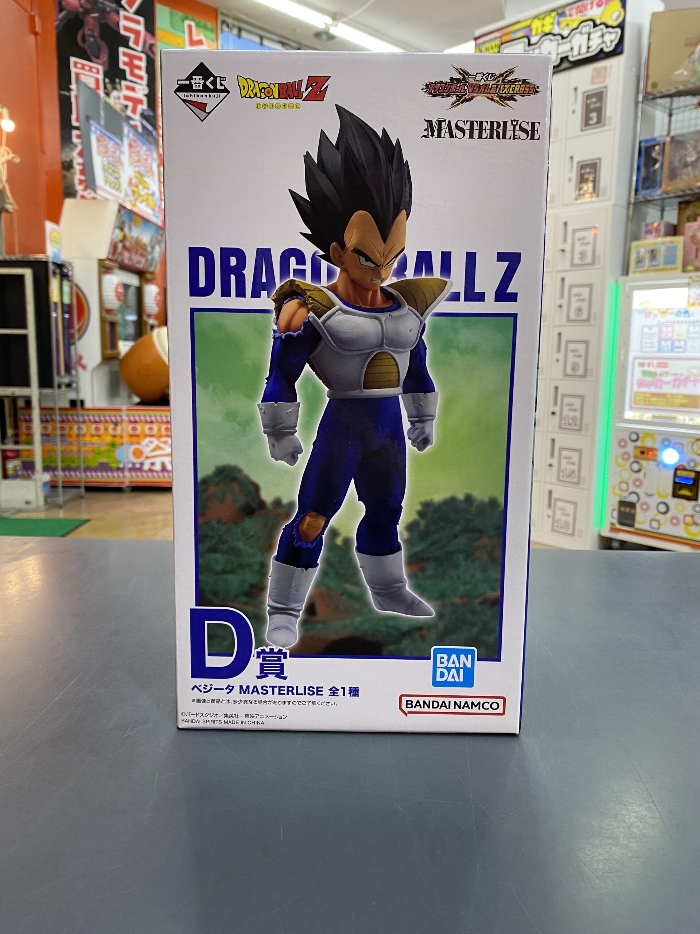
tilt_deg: -8.7
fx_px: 701
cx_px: 350
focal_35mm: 26
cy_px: 467
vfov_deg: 67.3
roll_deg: -0.6
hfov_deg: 53.1
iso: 100
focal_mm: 4.25
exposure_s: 1/60
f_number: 1.8
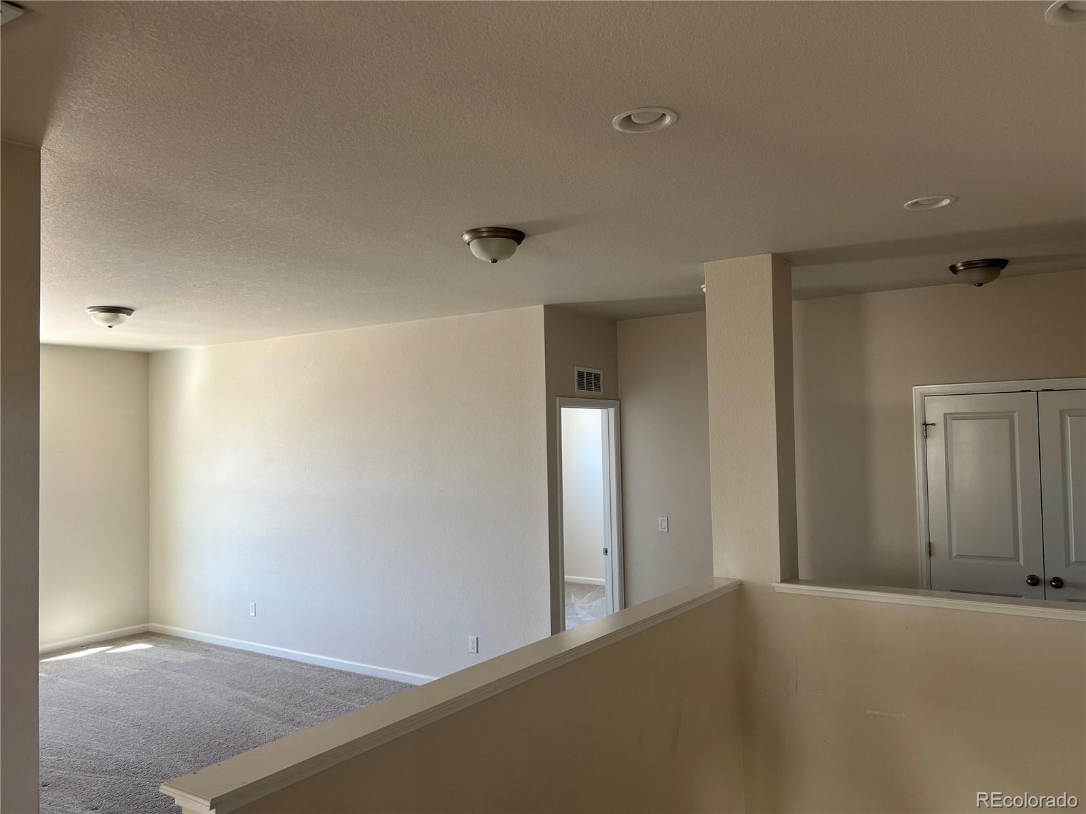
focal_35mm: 26
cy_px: 407
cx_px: 543
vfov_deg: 53.1
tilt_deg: +1.4
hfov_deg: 67.3
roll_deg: +0.4
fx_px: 816
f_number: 1.5
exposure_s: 1/121
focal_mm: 5.7
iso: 100
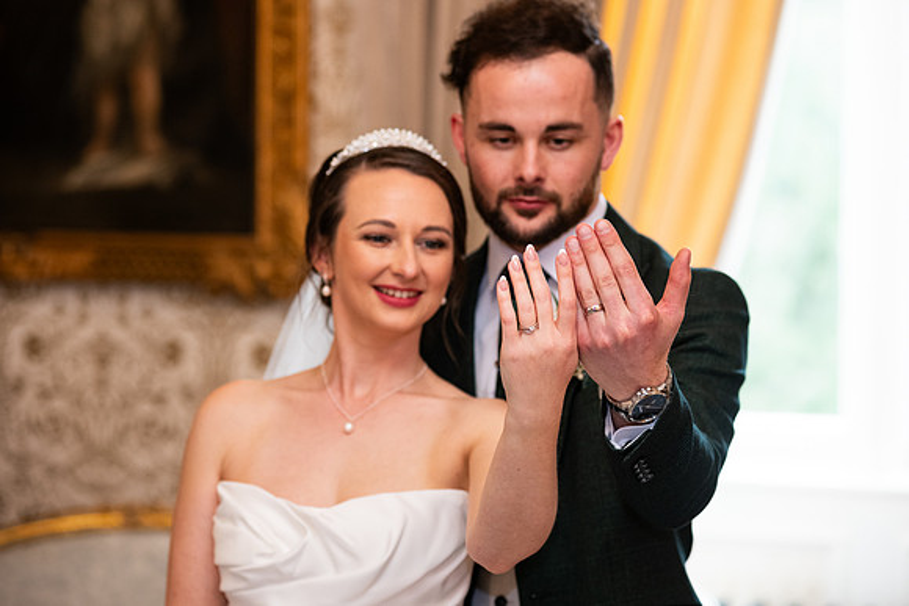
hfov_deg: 18.3
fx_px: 2829
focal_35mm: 112
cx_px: 454
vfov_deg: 12.2
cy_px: 303
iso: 800
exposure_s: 1/160
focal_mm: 112
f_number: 3.5
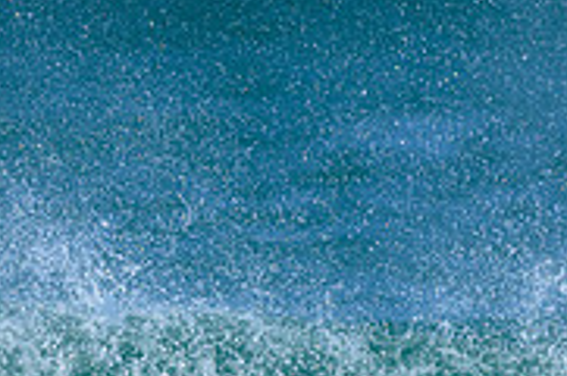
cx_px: 307
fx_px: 44462
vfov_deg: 0.5
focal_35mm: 2828
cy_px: 489
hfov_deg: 0.7
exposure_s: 1/2000
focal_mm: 800
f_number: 6.3
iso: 450
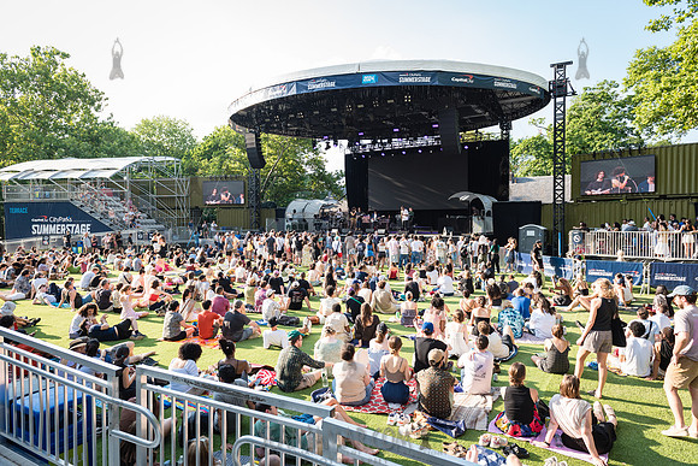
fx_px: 467
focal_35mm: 24
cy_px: 233
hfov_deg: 73.6
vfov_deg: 53.0
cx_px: 349
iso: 400
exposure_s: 1/400
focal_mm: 24
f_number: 4.5
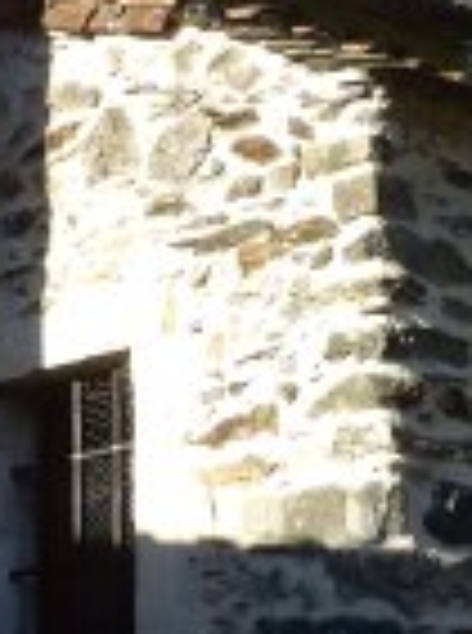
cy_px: 126
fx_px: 1662
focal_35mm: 91
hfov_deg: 16.1
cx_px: 297
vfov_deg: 21.3
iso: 100
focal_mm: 4.3
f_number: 4
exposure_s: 1/500
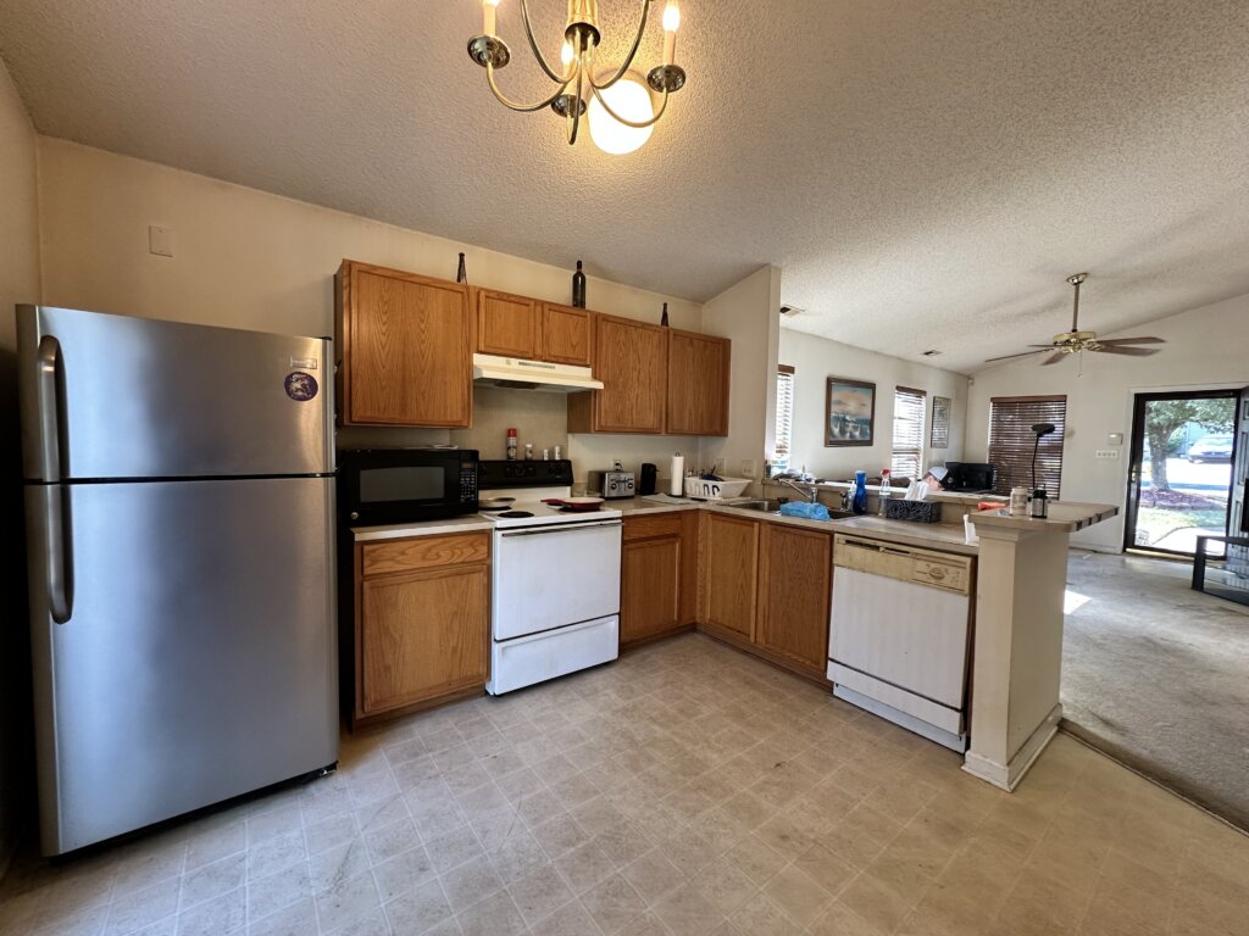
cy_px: 468
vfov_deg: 85.7
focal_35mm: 14
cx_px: 624
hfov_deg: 102.1
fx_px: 505
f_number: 2.2
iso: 200
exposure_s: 1/120
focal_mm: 2.22
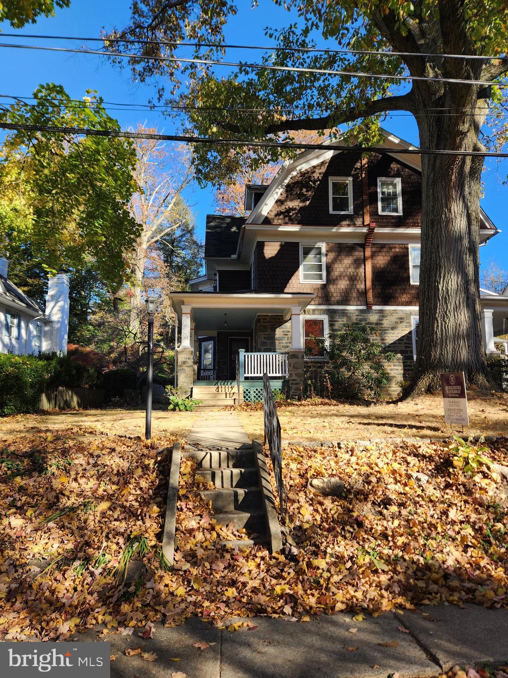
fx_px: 450
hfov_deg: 58.9
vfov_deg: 73.9
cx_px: 254
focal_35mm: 23
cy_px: 339
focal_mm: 5.4
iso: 20
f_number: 1.8
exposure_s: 1/330
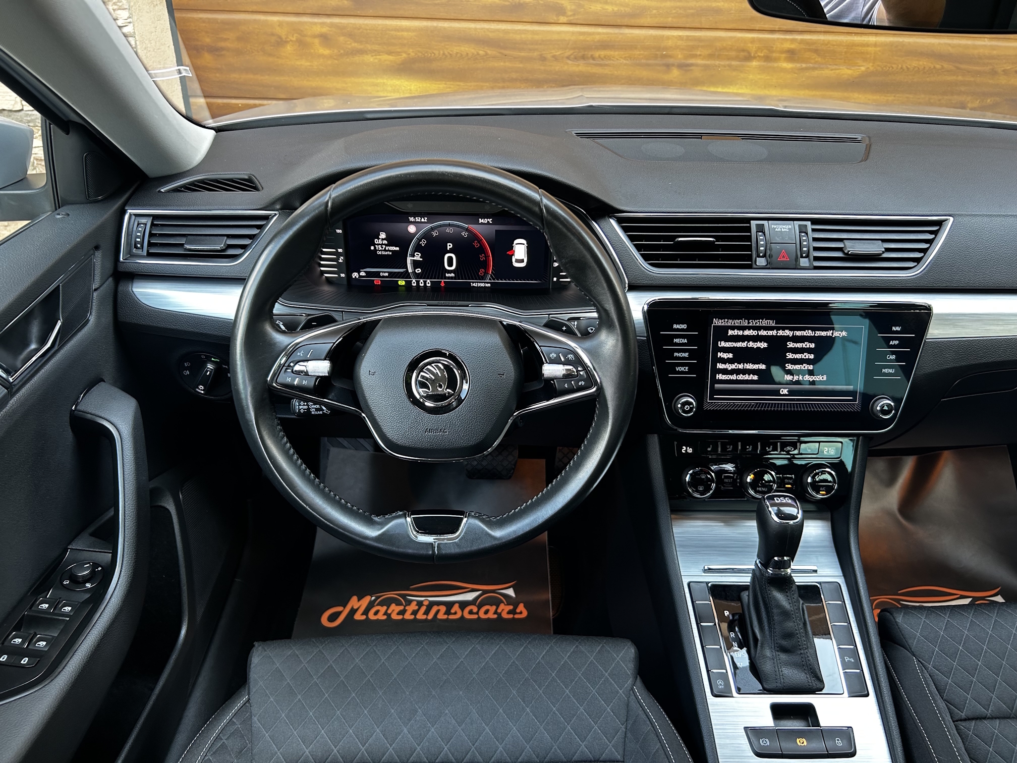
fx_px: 764
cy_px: 382
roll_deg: -1.9
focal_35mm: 26
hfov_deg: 67.3
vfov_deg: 53.1
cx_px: 508
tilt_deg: -32.3
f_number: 1.5
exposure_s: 1/56
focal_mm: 5.7
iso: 100
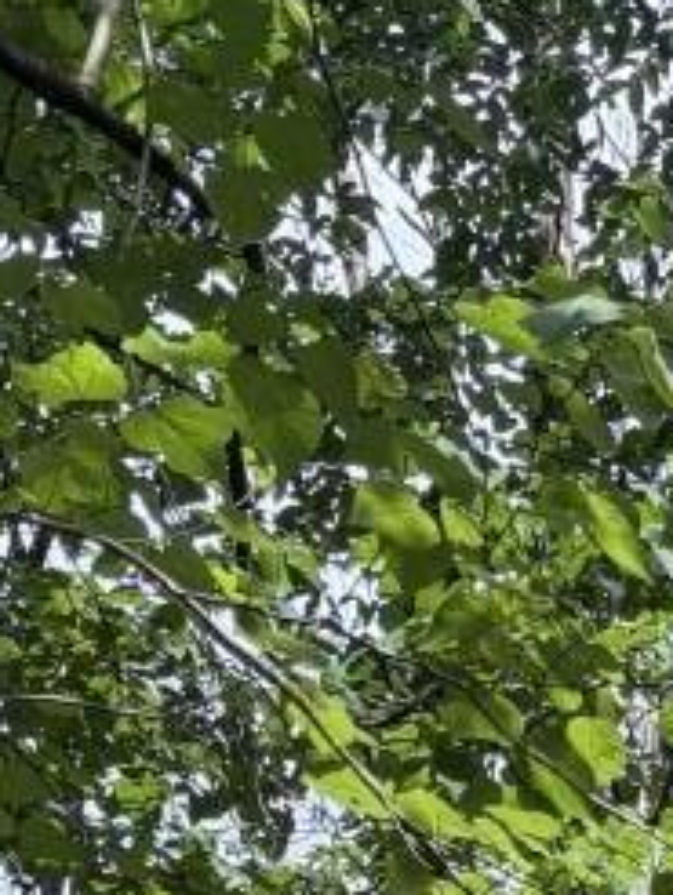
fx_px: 3933
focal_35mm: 152
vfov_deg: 10.0
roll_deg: +2.7
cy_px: 2590
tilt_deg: +1.0
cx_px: 1117
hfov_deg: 9.4
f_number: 1.6
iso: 50
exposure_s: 1/641
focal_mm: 5.96
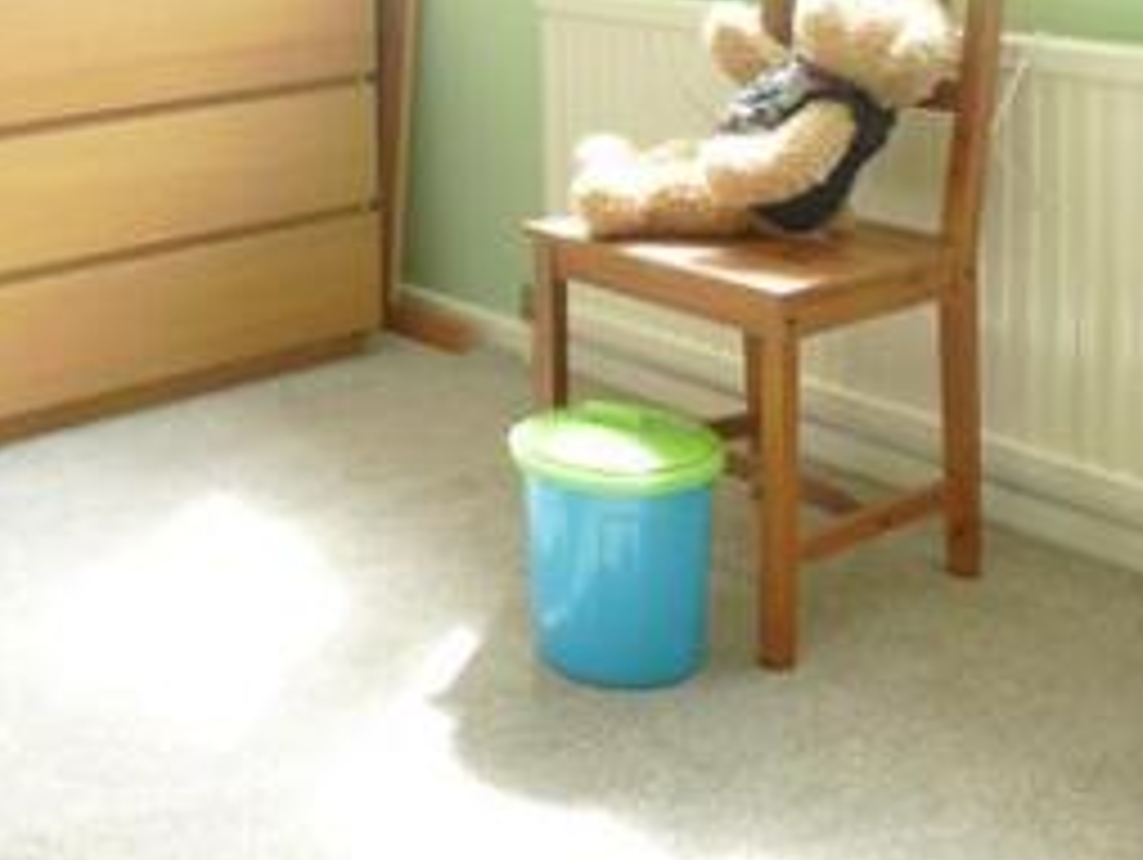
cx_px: 76
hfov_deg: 32.8
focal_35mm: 55
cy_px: -101
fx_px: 1818
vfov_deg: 24.7
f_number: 3.3
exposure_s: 1/60
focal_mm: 4.3
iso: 200
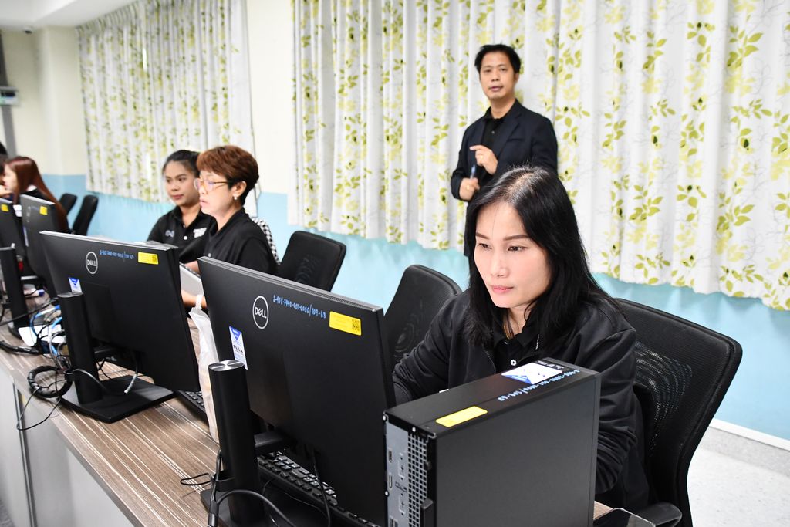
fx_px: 680
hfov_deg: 60.3
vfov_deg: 42.3
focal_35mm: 31
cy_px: 264
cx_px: 395
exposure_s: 1/100
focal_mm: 21
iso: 3200
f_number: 3.5
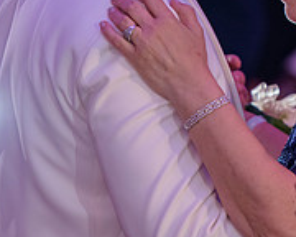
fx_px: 4626
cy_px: 7
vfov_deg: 2.9
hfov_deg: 3.7
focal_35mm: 528
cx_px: 299
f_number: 3.2
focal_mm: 175
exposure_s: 1/125
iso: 1600
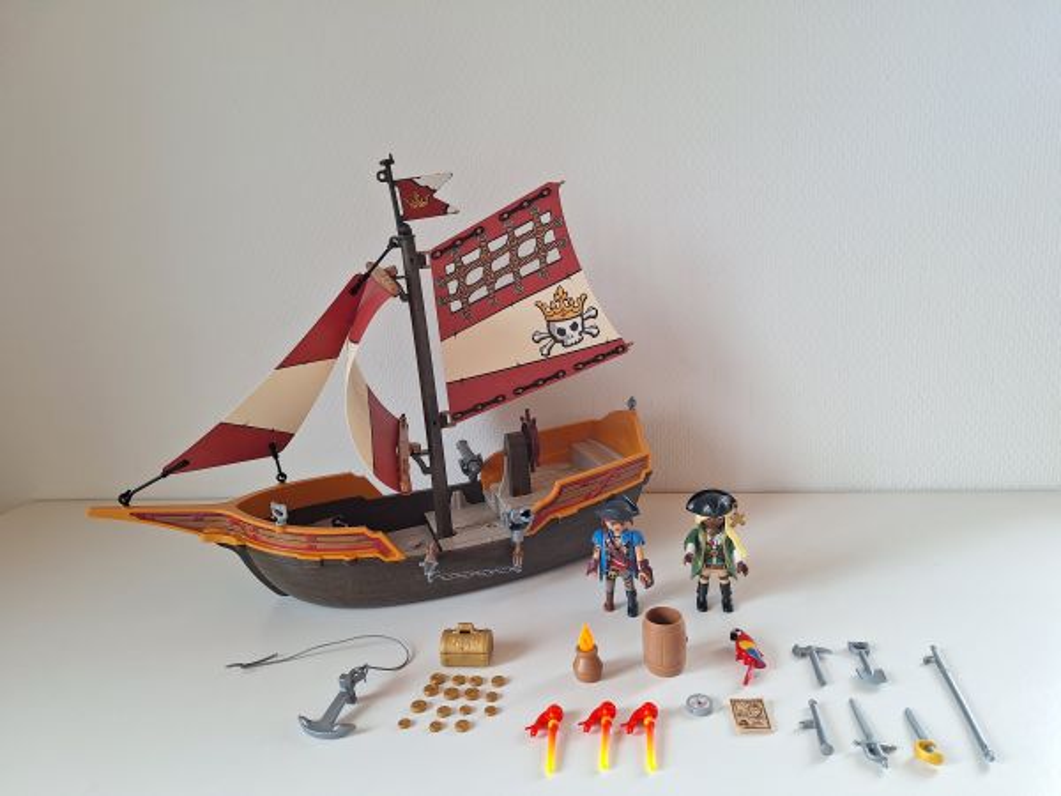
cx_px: 530
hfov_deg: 73.9
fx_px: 705
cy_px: 398
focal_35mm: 23
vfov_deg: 58.9
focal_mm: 5.54
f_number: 1.8
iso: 40
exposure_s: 1/50
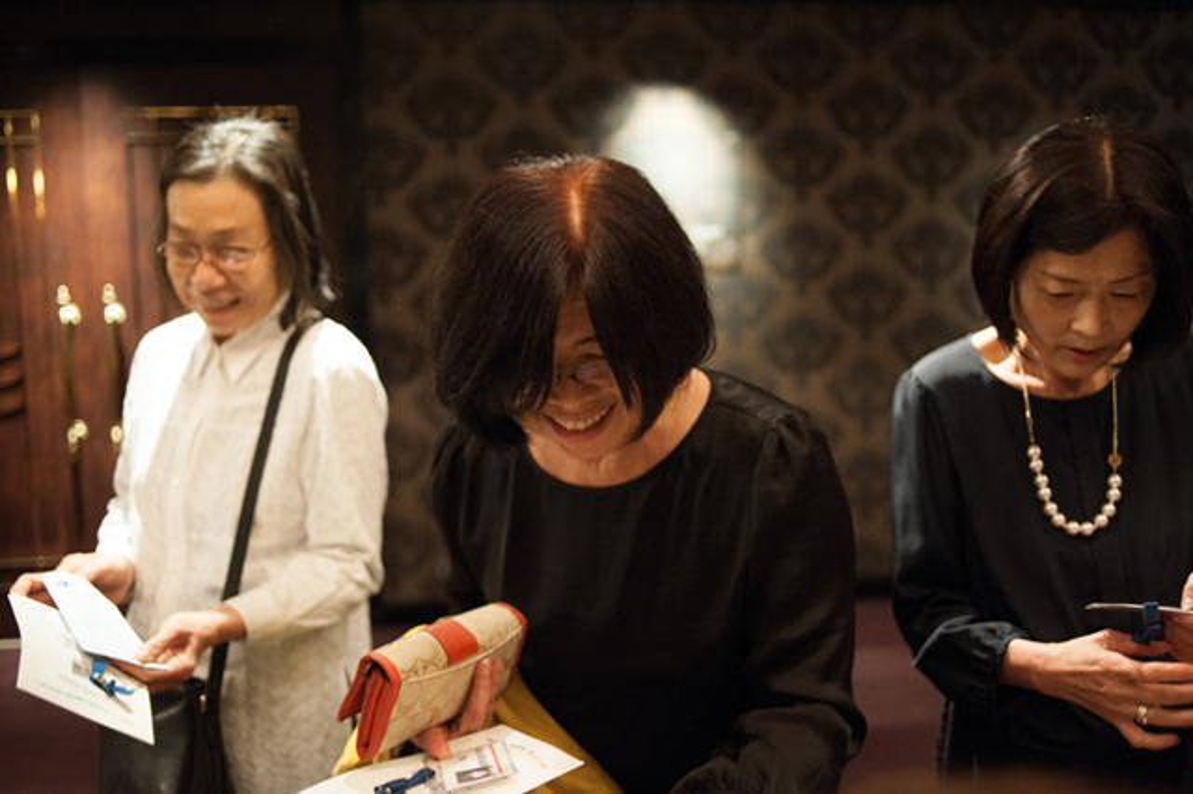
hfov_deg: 54.5
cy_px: 397
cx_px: 596
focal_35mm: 35
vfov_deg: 37.8
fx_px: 1159
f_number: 2.8
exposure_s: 1/100
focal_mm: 35
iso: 3200
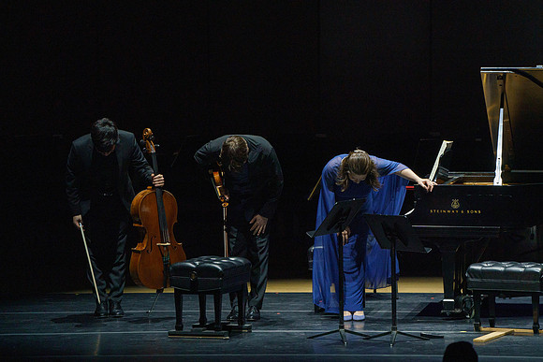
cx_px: 272
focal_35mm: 274
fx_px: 4134
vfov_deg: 5.0
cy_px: 181
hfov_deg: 7.5
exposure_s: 1/320
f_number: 8
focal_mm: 274
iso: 3200
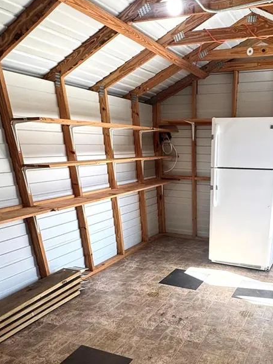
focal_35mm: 28
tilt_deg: -24.1
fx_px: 294
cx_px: 203
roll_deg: +0.0
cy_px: 277
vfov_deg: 59.7
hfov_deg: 47.9
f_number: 2.2
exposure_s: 1/99
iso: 50
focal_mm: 2.22
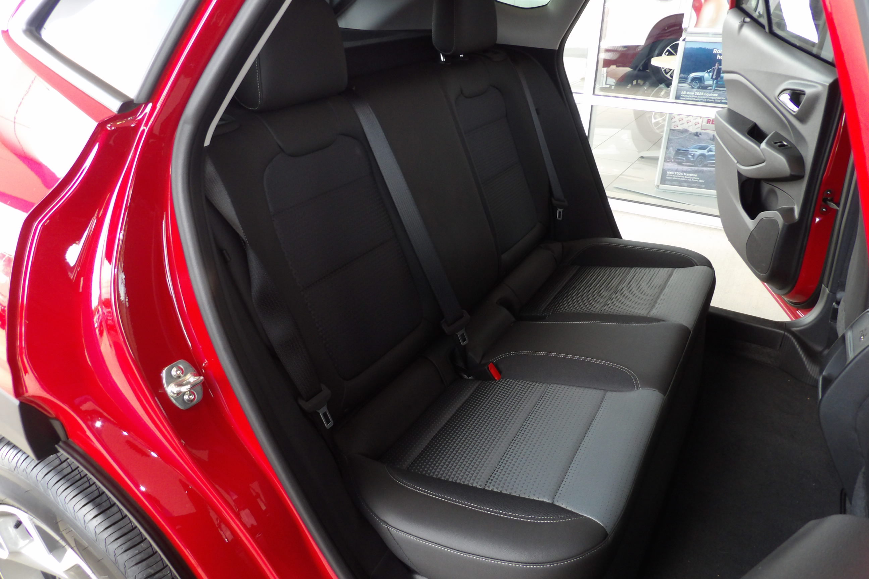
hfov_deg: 71.5
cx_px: 435
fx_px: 603
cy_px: 304
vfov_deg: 51.3
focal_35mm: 25
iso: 200
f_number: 3.2
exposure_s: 1/33
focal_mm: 4.3
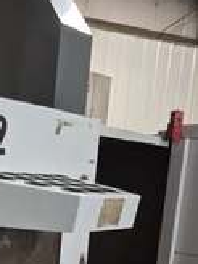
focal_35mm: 56
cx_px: -42
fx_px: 427
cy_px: 261
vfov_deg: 31.8
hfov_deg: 23.7
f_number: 1.8
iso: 800
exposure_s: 1/120
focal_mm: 5.4
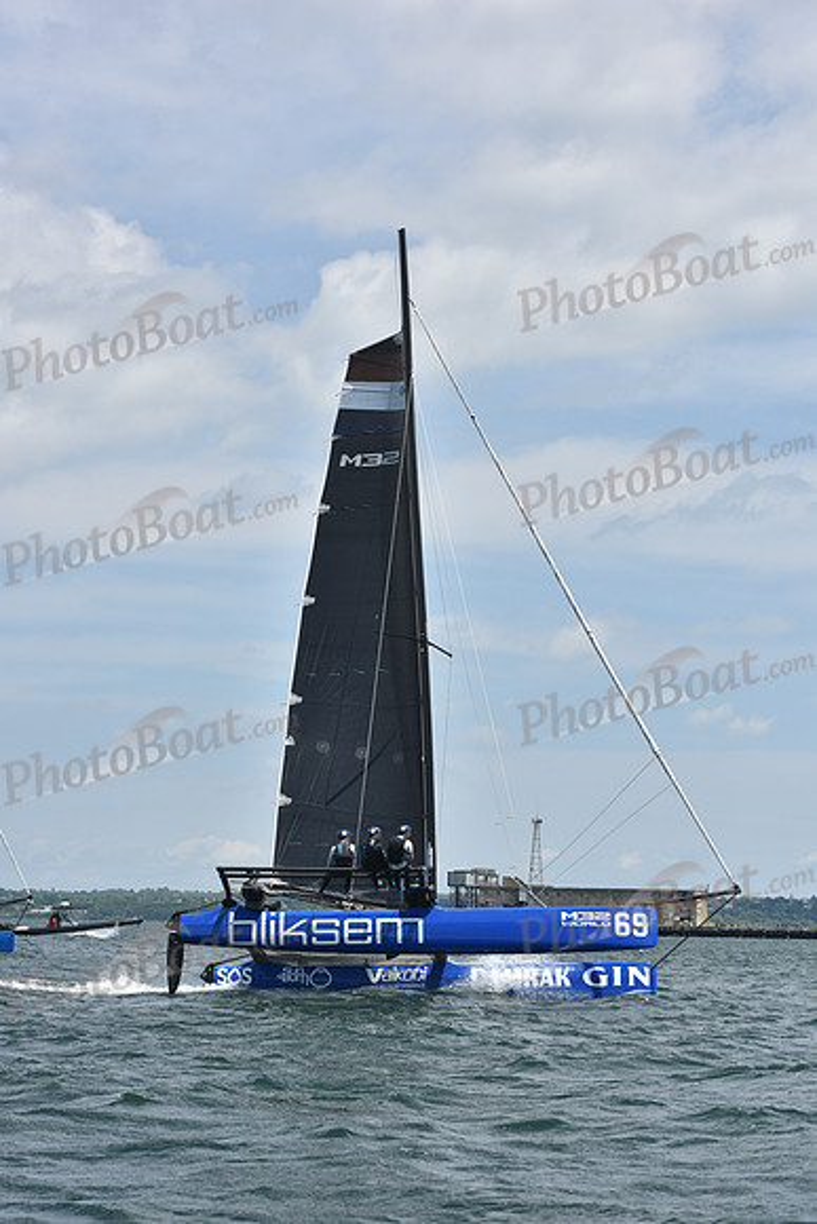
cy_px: 612
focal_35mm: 85
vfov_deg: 23.9
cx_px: 408
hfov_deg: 16.1
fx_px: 2892
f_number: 7.1
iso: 250
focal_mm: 85
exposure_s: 1/1250
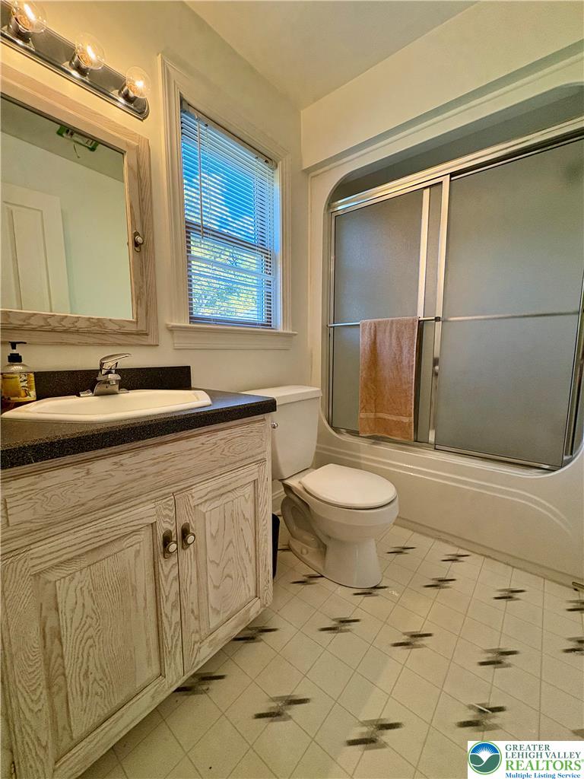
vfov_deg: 102.1
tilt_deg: -6.8
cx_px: 292
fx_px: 315
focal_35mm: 14
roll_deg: +0.5
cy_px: 390
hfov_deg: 85.7
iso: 320
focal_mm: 2.22
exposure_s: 1/120
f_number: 2.2
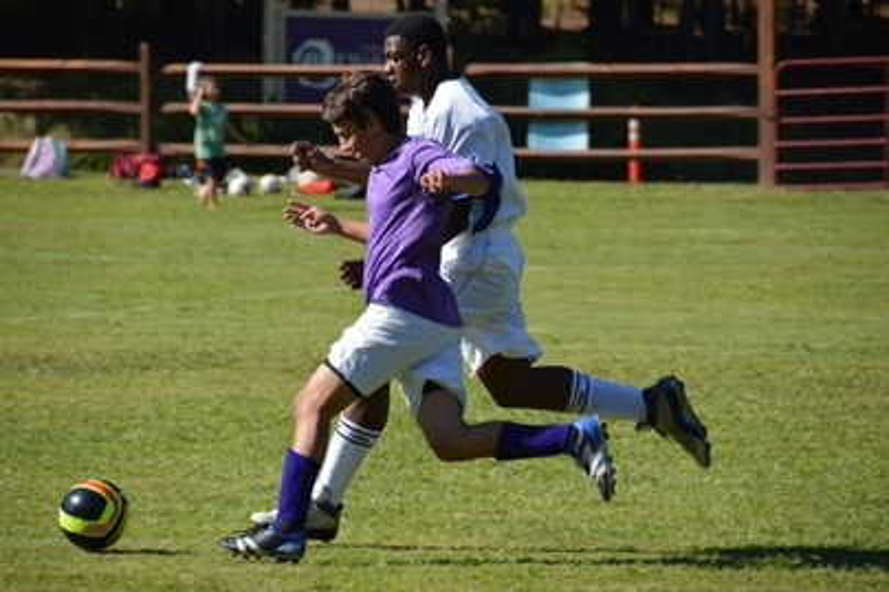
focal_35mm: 300
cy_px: 296
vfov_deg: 4.6
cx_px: 444
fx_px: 7405
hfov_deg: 6.9
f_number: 5.6
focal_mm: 200
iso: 125
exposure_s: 1/500
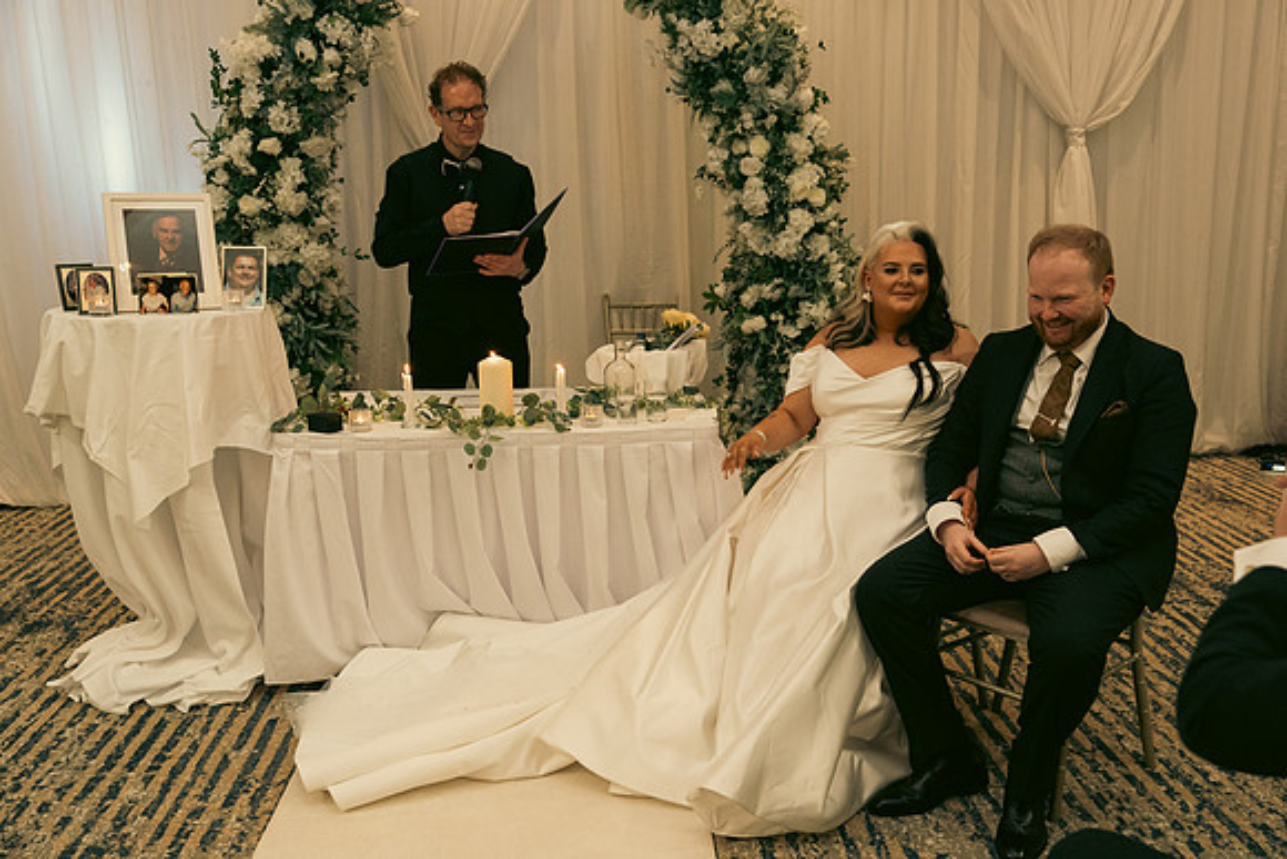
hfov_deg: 58.7
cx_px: 644
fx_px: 1144
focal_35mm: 32
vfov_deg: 41.1
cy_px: 430
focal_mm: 32
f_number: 3.5
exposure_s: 1/160
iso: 2500
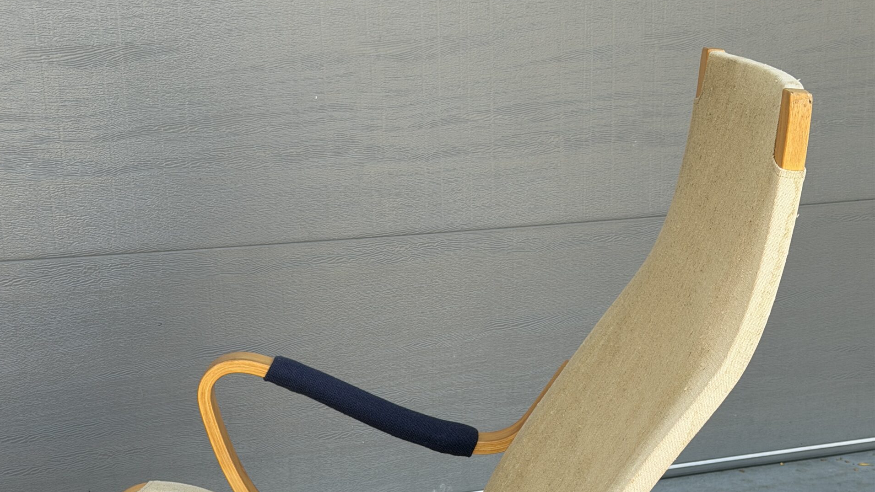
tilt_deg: -14.8
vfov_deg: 16.9
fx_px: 1624
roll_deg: +2.5
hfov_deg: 30.1
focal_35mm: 70
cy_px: 476
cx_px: 436
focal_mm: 6.76
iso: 64
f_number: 1.78
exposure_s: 1/246
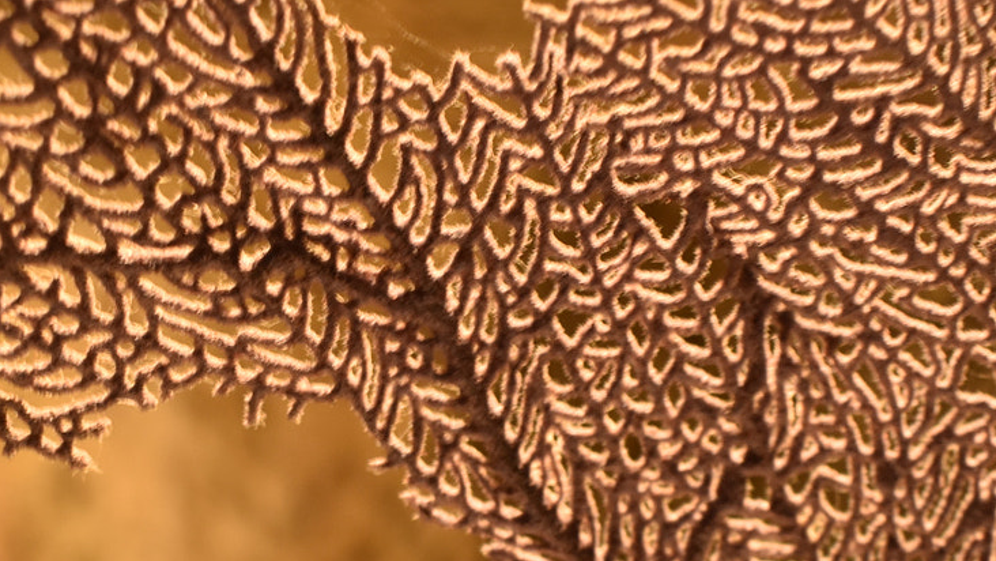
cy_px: 561
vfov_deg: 16.4
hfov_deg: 29.2
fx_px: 1906
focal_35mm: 72
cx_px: 408
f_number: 4.5
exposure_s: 1/3
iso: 640
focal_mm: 21
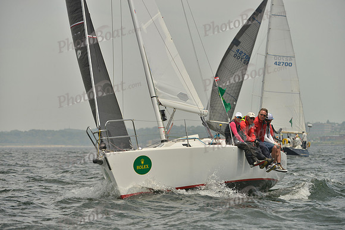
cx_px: 172
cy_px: 115
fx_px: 2300
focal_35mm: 240
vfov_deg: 5.7
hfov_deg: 8.6
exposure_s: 1/1250
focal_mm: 240
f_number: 8
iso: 280
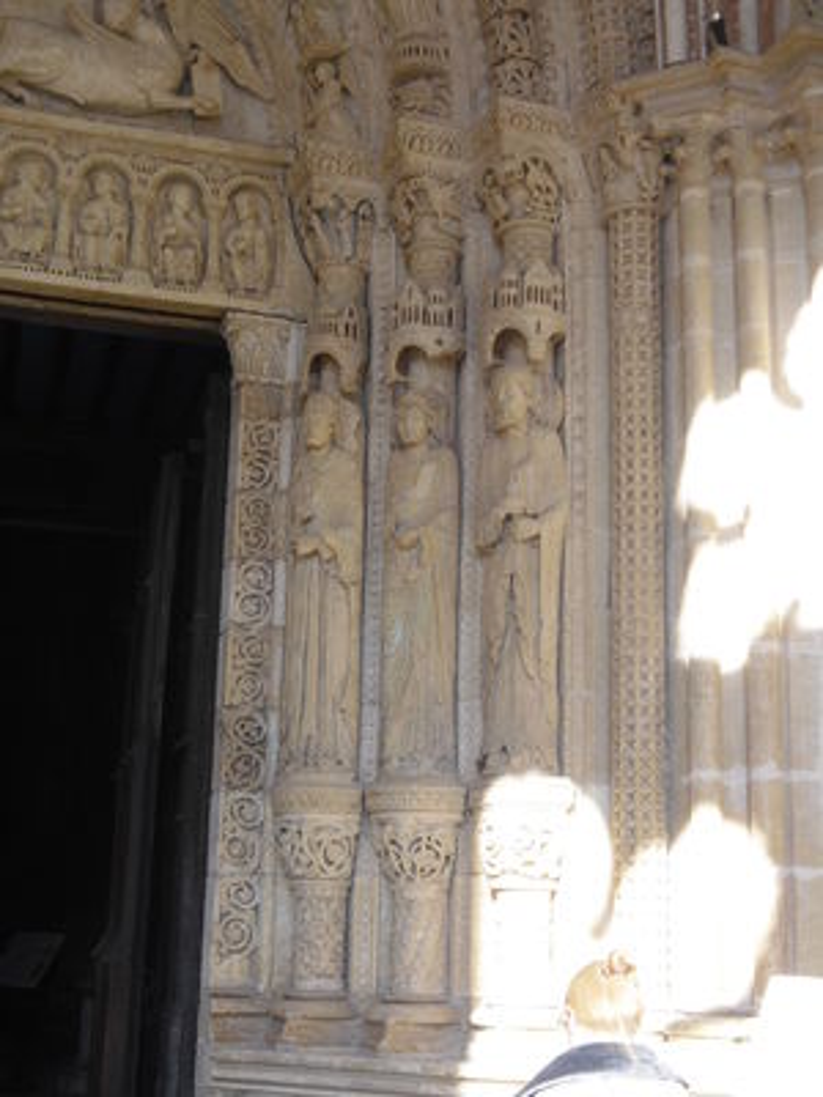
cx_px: 412
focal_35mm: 47
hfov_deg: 30.9
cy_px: 548
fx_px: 1490
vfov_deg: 40.4
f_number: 3.4
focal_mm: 7.91
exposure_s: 1/250
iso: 64
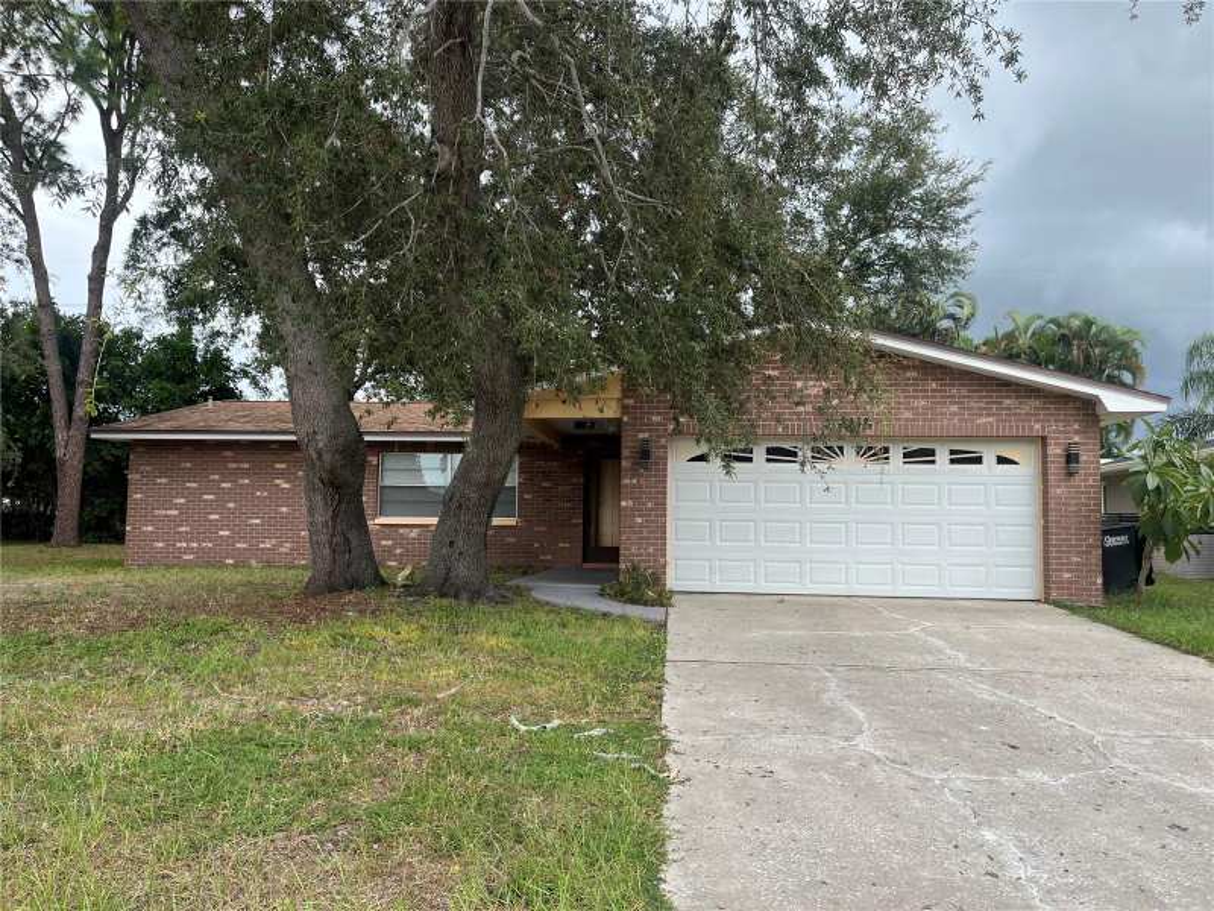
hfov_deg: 67.3
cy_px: 456
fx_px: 912
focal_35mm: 26
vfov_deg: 53.1
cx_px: 607
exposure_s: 1/975
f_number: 1.6
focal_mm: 5.1
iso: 50
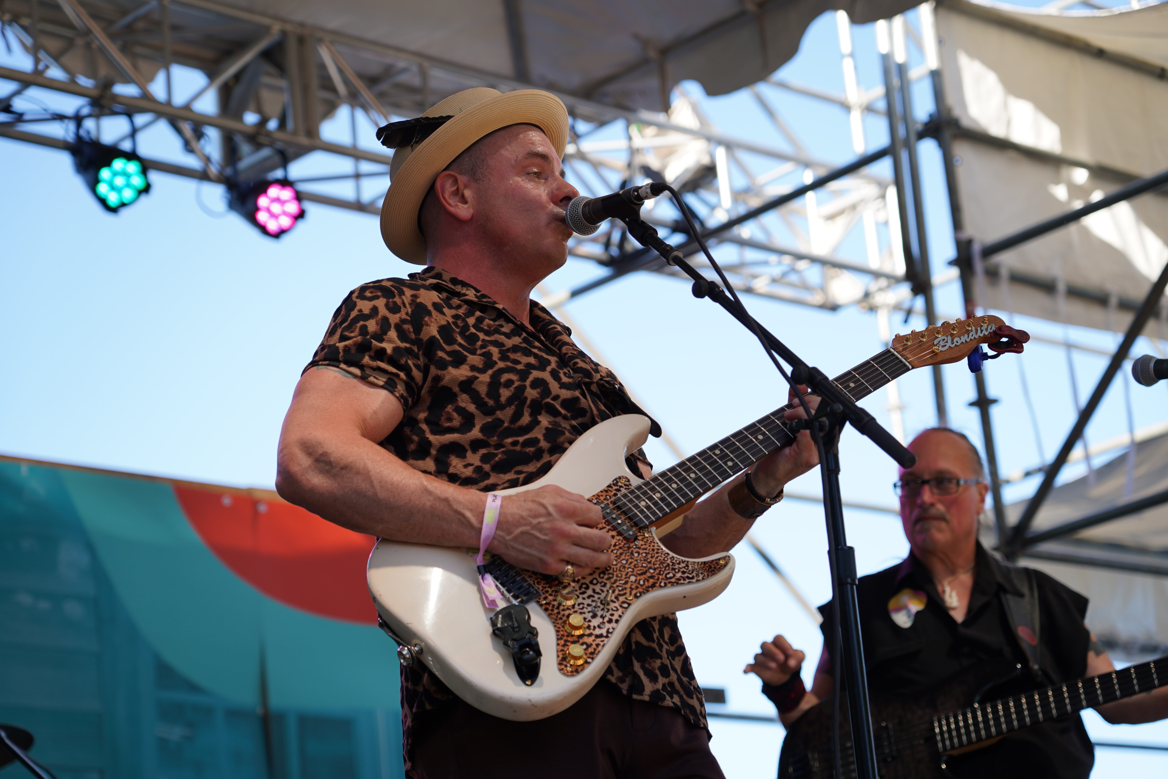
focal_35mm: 86
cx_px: 584
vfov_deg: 15.9
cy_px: 390
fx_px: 2790
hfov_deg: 23.6
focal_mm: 86
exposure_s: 1/200
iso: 100
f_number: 4.5
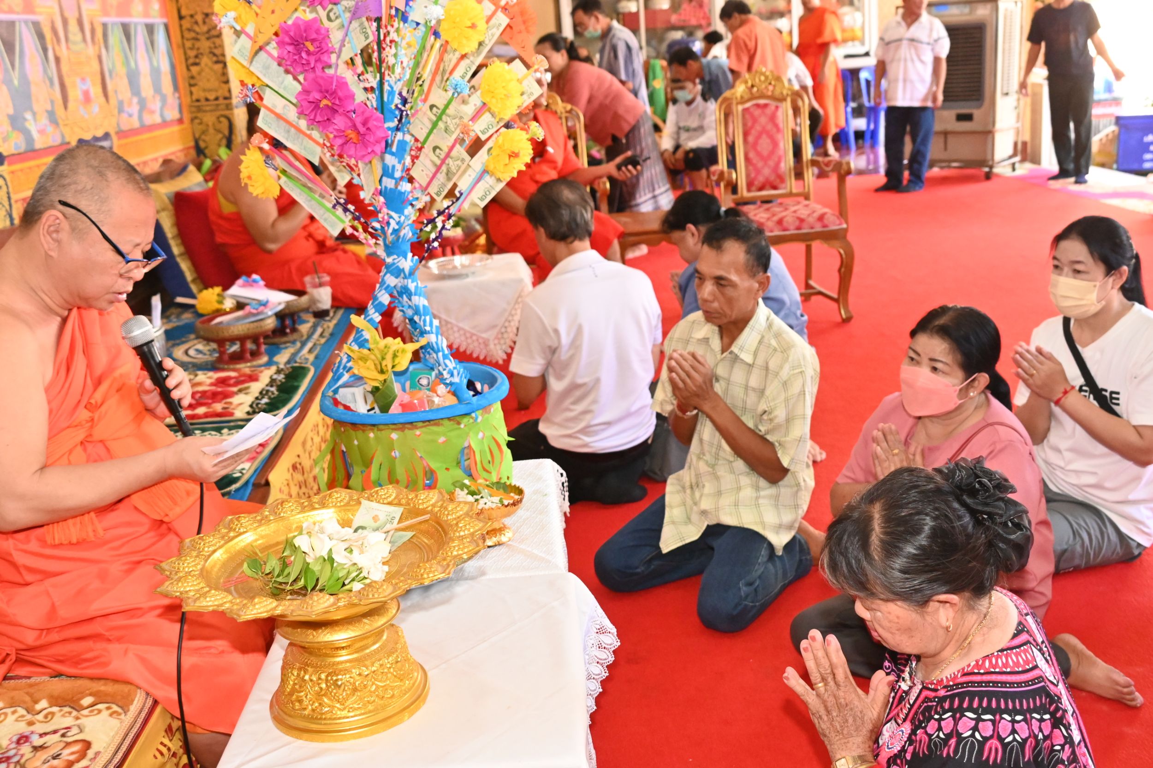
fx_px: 1216
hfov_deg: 50.7
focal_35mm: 38
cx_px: 576
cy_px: 384
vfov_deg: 35.0
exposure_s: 1/200
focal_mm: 25.5
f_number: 4.2
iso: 3200
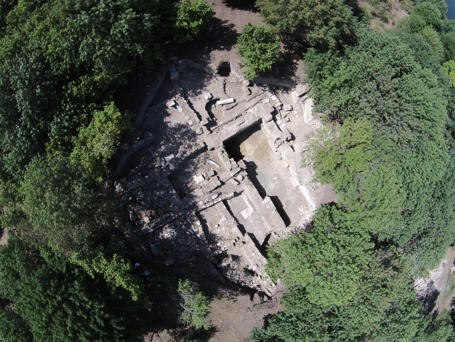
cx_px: 228
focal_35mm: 28
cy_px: 171
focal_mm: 5
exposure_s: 1/1908
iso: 100
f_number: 2.8
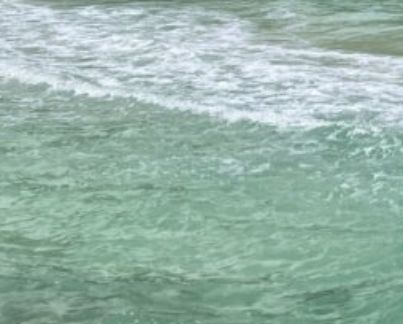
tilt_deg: +4.4
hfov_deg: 17.4
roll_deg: -0.5
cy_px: -199
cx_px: 294
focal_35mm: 110
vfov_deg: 13.1
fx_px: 1314
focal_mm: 3.99
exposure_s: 1/3745
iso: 32
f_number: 1.8
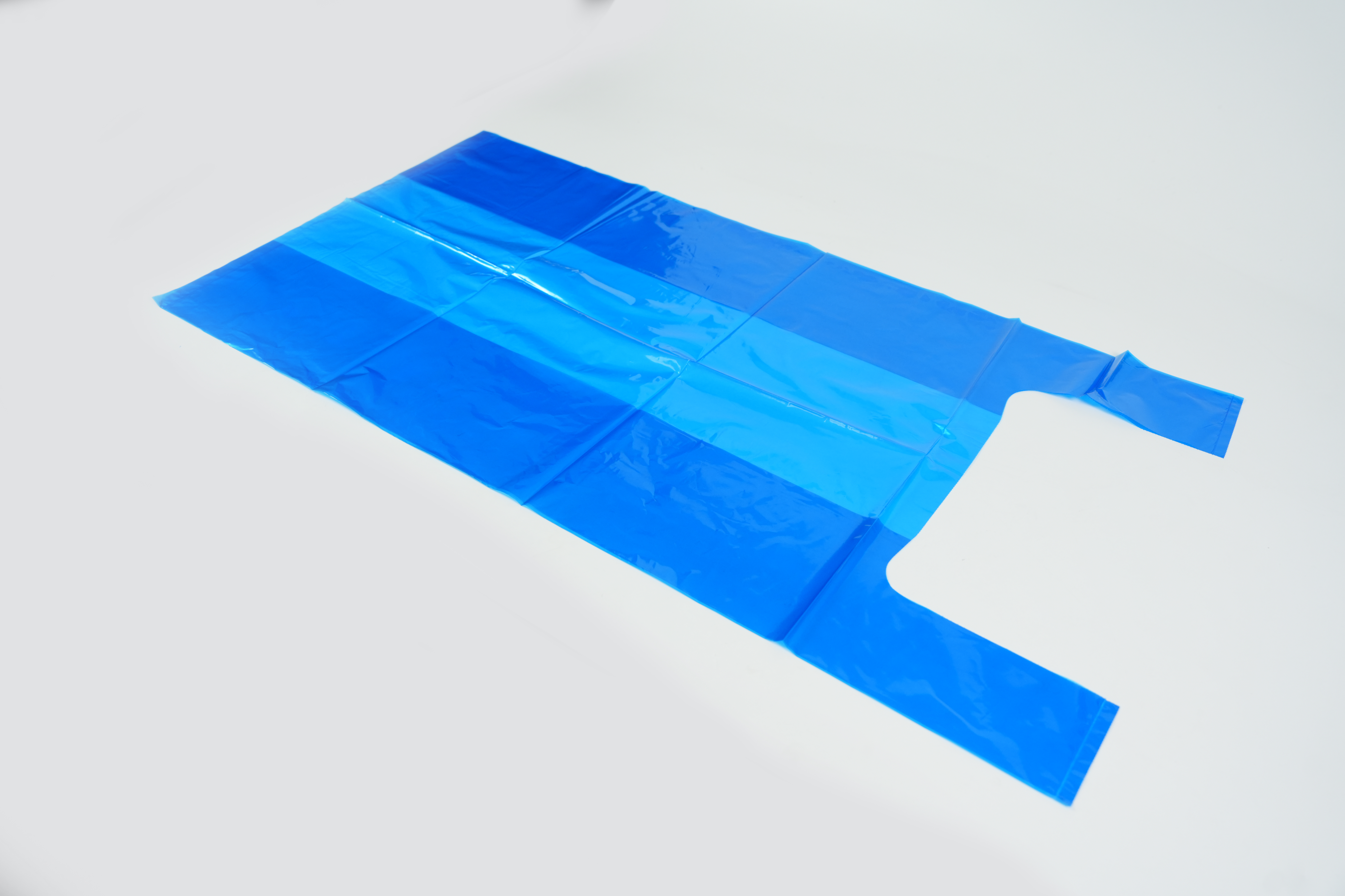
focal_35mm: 29
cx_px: 672
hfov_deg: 63.7
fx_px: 1083
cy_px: 448
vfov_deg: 45.0
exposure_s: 1/400
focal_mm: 29
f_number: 4.5
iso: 800
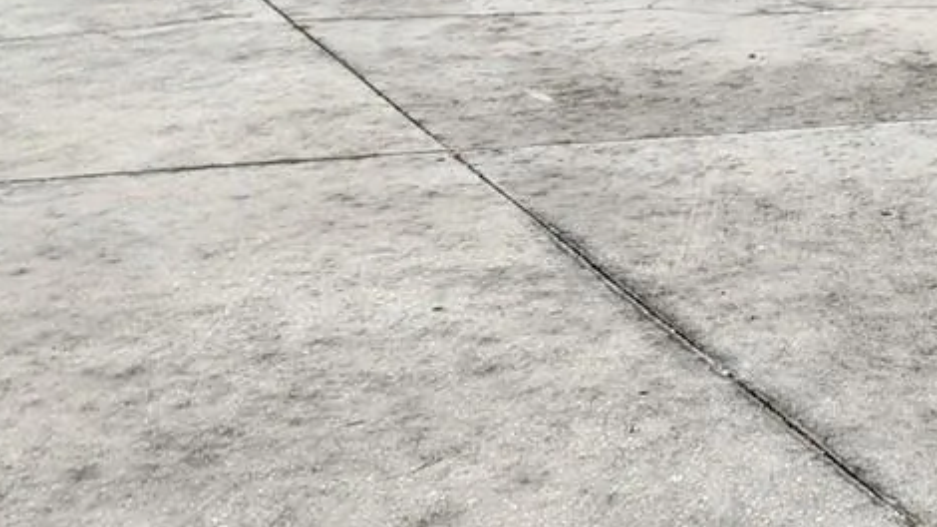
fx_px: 2210
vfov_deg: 12.7
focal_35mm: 89
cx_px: 929
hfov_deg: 23.0
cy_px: -317
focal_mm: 5.56
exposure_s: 1/902
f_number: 1.8
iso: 100
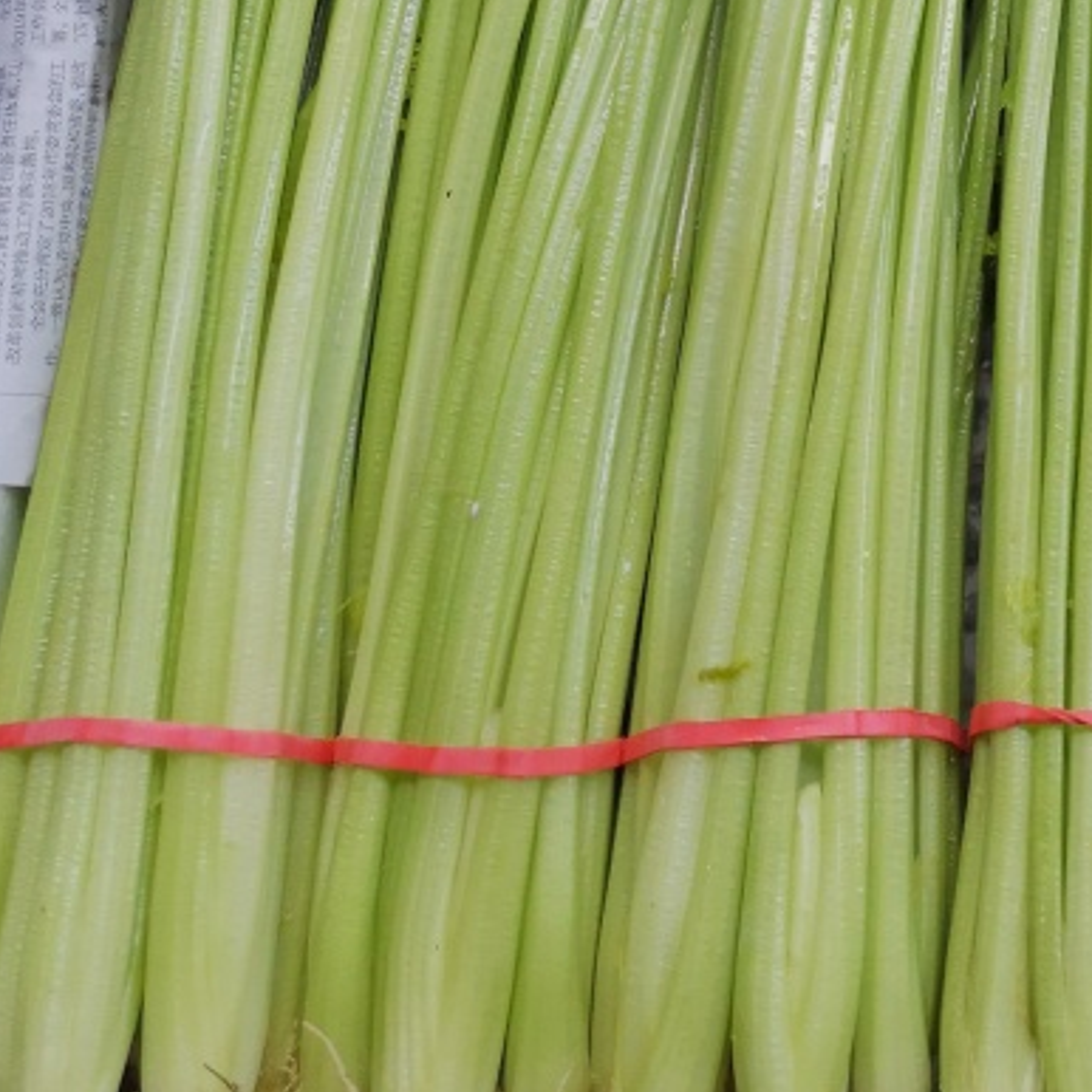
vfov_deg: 24.2
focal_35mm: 66
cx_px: 1067
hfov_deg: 25.0
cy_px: -137
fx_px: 2356
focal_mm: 3.95
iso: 125
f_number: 1.8
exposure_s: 1/900
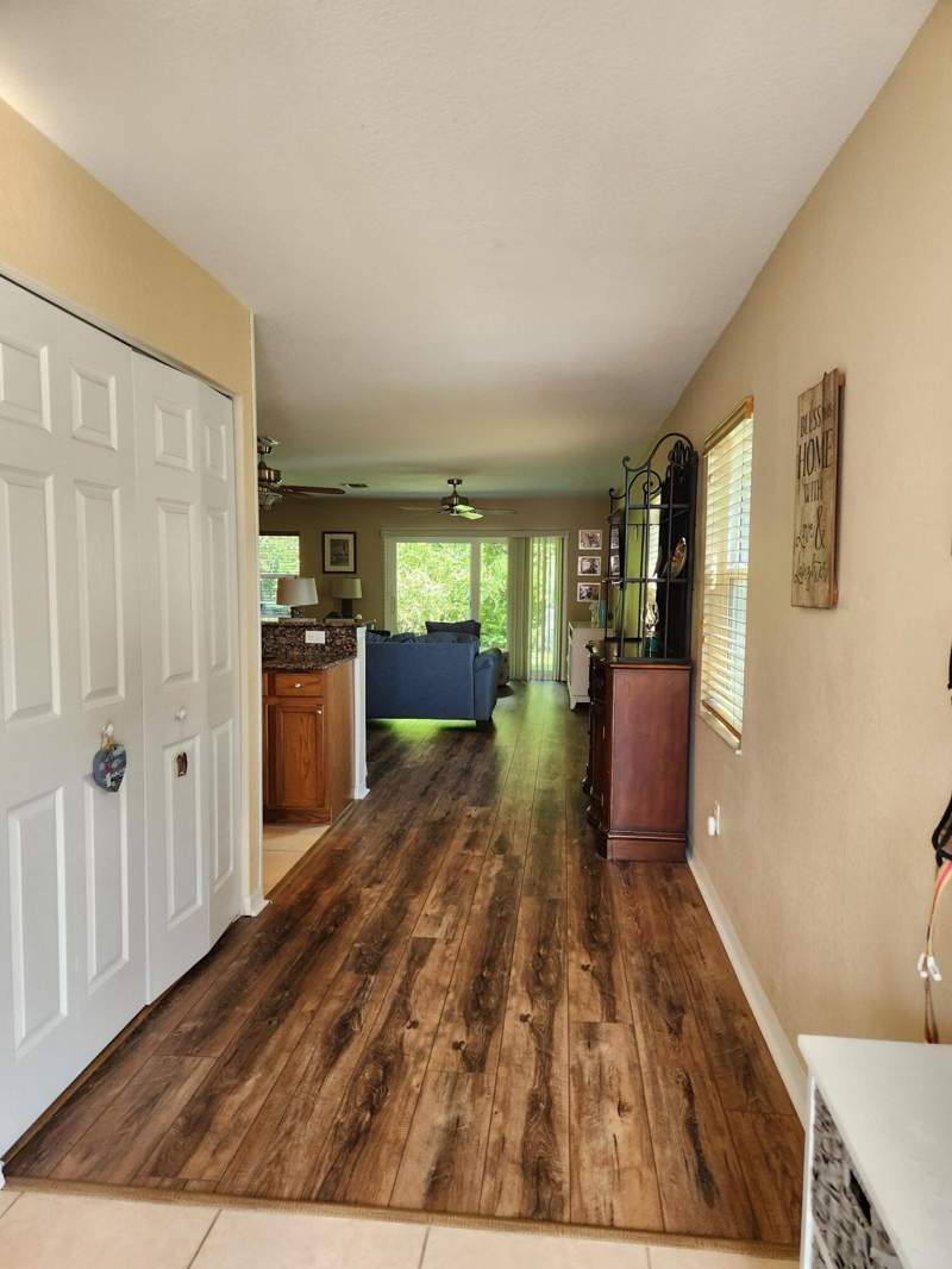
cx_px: 476
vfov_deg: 73.9
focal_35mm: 23
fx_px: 843
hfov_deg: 58.9
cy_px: 634
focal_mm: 5.4
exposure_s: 1/120
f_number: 1.8
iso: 200
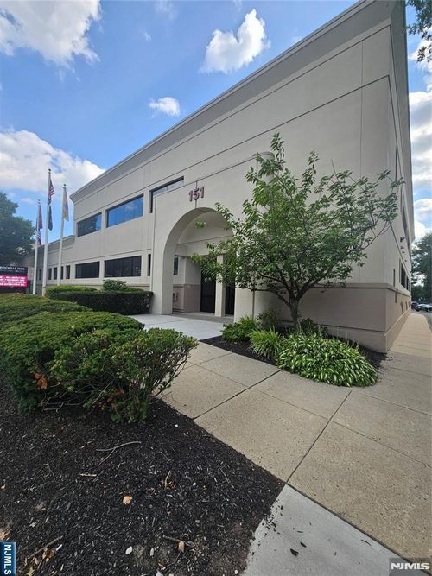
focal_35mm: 13
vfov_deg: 106.2
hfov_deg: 89.9
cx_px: 216
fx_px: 216
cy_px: 288
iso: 50
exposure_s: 1/717
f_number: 2.2
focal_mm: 2.2
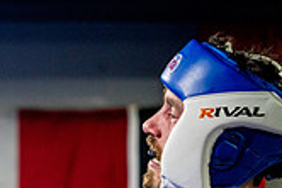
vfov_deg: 7.7
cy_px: 299
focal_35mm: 175
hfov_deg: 11.2
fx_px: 1372
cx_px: -170
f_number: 2
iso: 4000
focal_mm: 50
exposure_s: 1/1000
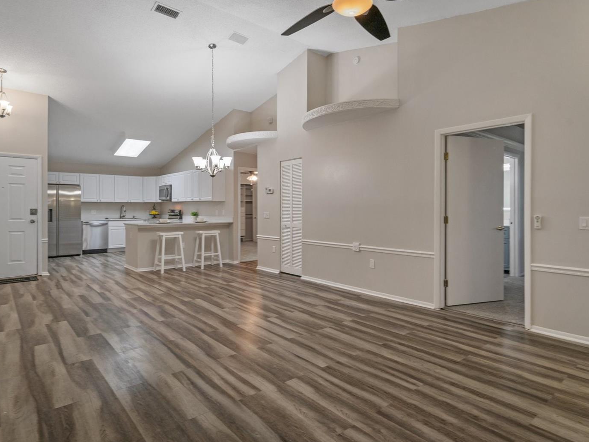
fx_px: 323
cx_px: 297
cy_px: 220
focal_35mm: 19
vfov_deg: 68.7
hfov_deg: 84.7
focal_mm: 17
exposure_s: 1/1.67
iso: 320
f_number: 8
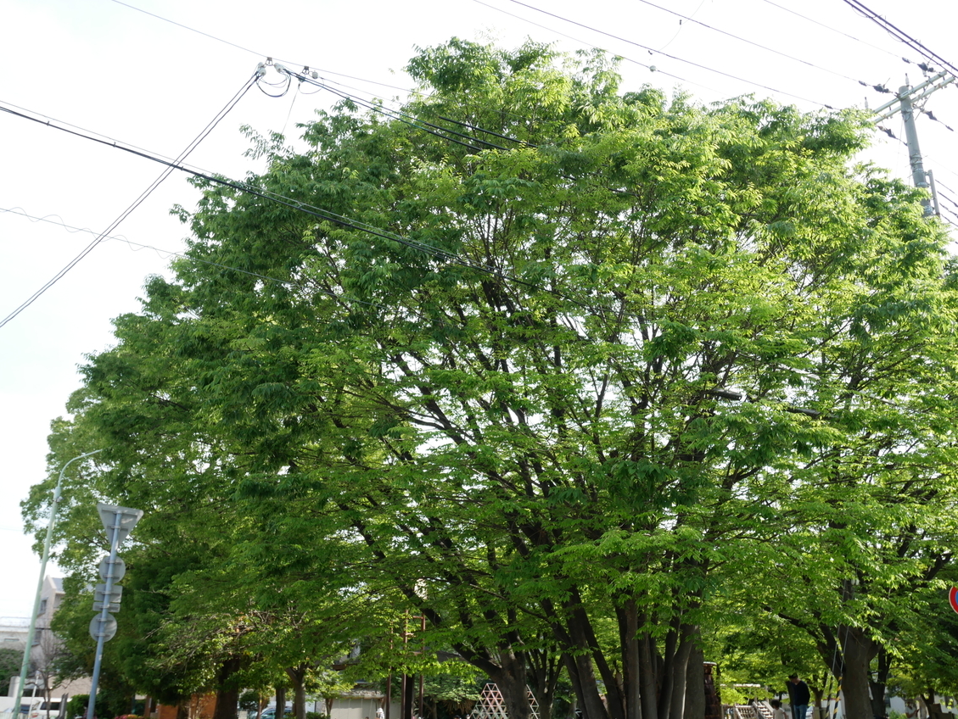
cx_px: 495
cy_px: 373
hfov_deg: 53.9
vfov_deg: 41.8
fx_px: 941
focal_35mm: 34
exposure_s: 1/200
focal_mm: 16
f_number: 5.6
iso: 200
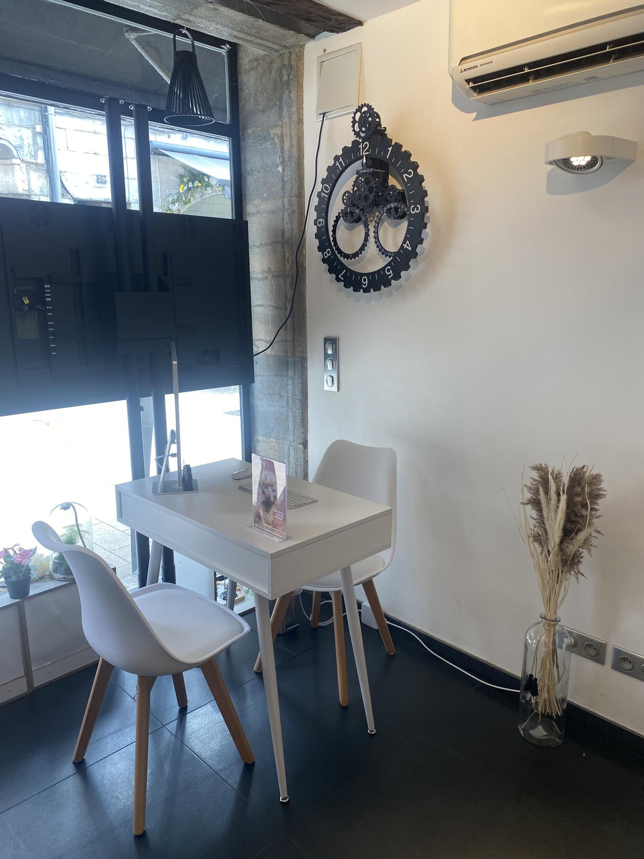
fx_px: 645
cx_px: 322
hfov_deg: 53.1
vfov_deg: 67.3
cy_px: 430
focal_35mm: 26
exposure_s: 1/100
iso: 80
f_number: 1.8
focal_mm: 4.25
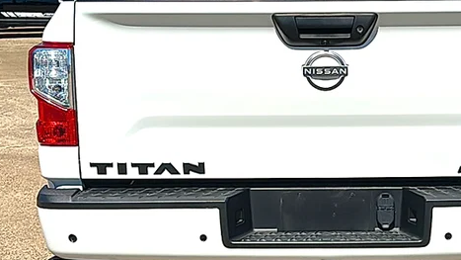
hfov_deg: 33.3
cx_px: 337
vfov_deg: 19.4
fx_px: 758
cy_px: 111
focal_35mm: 62
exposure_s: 1/10989
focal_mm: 6.86
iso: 64
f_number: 1.78
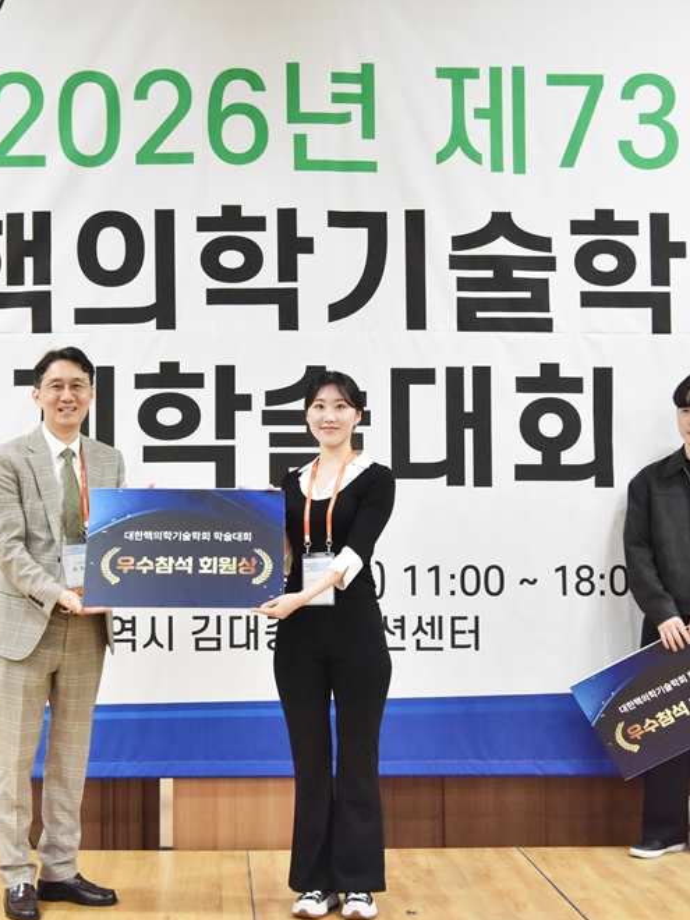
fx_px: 1355
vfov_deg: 37.5
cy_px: 462
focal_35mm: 51
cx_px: 296
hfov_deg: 28.5
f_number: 6.3
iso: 6400
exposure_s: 1/200
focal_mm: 35
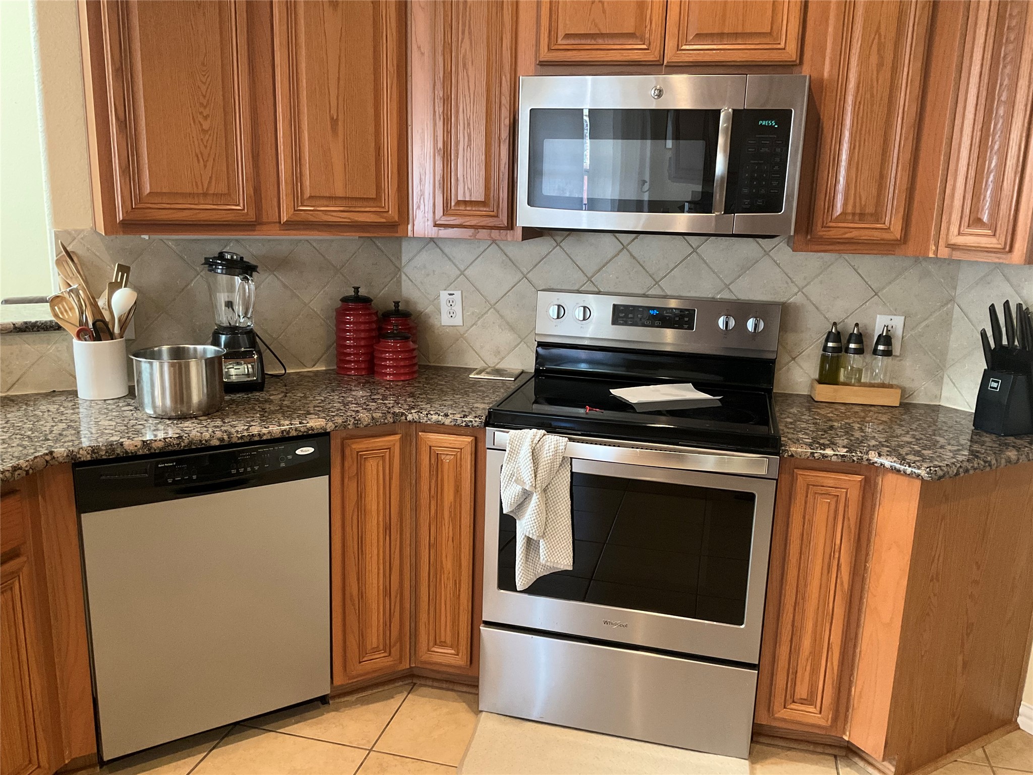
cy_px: 388
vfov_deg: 48.2
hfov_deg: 61.7
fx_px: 865
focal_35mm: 29
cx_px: 516
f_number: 1.8
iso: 320
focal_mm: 3
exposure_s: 1/40
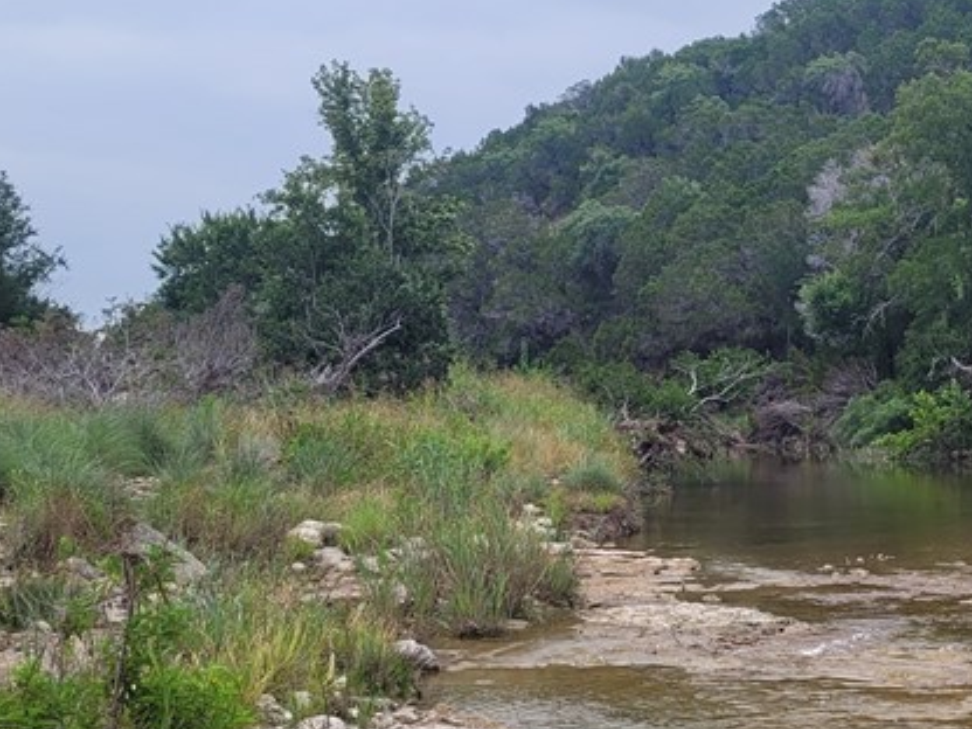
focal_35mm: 64
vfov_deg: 22.9
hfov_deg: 29.4
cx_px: 813
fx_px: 1797
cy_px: 386
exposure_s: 1/490
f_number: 1.8
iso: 40
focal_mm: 5.4
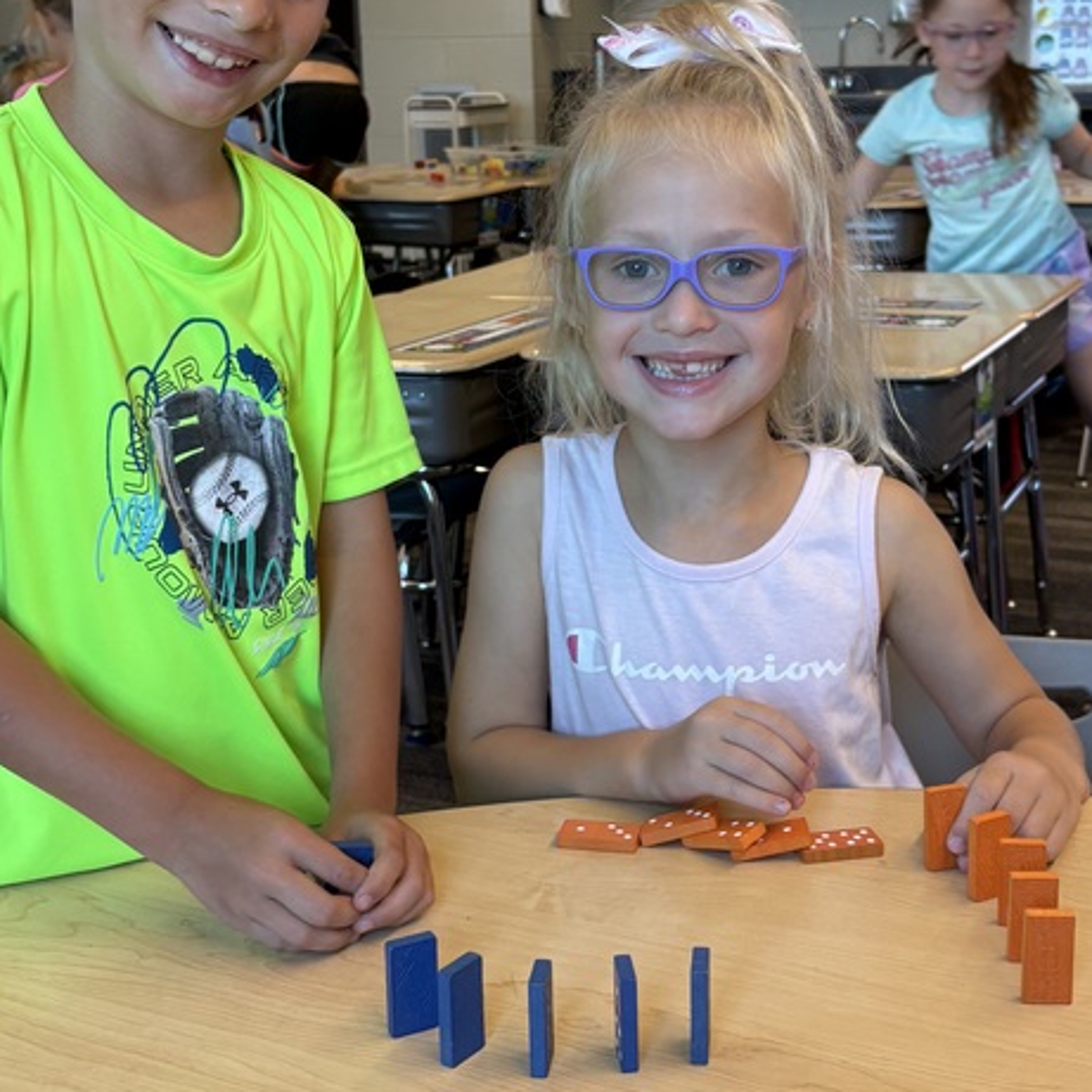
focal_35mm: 51
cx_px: 585
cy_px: 457
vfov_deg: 33.3
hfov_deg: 33.4
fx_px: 1820
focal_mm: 5.96
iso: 100
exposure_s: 1/60
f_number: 1.6
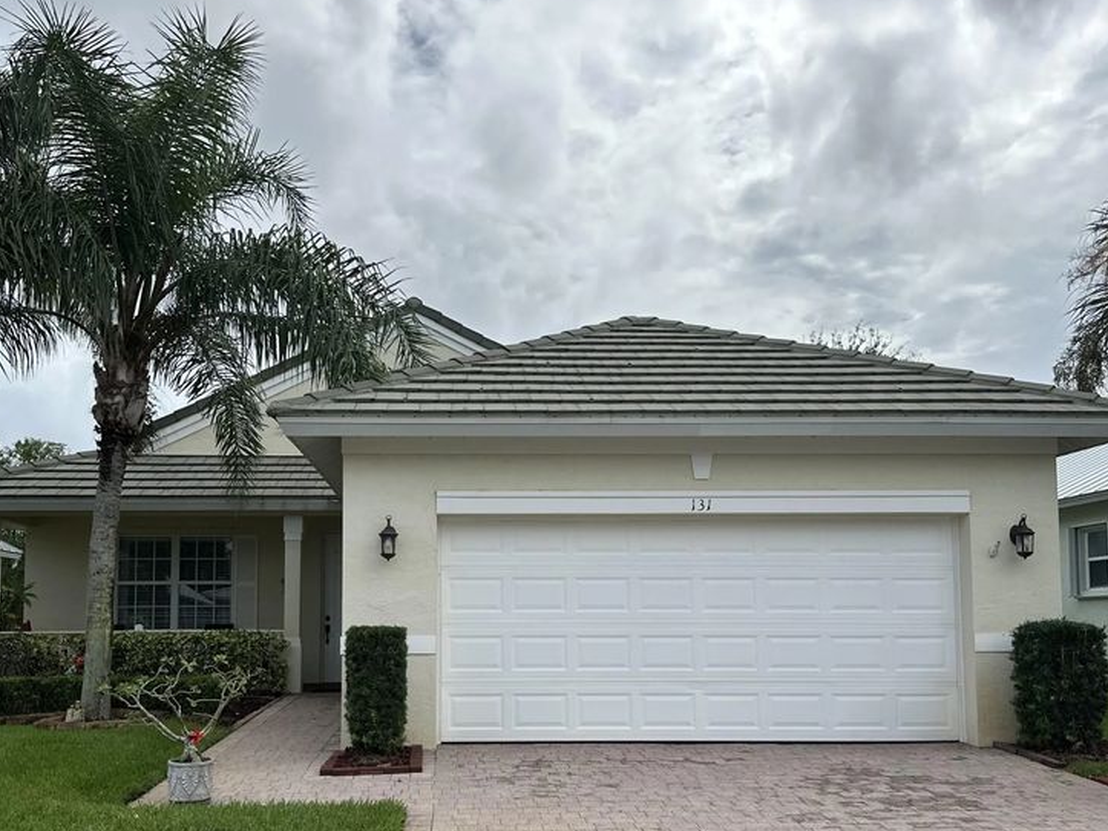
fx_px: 1088
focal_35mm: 34
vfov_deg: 41.3
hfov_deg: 53.9
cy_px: 541
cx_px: 500
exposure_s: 1/7576
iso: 80
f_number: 1.78
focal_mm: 6.86
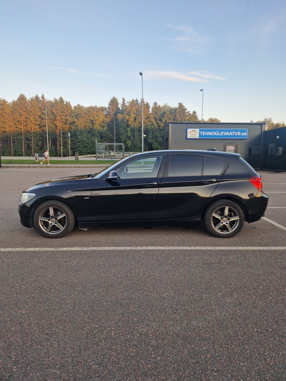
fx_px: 253
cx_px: 143
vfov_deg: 73.9
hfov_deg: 58.9
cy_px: 190
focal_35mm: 23
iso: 50
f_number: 1.8
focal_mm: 5.4
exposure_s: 1/180
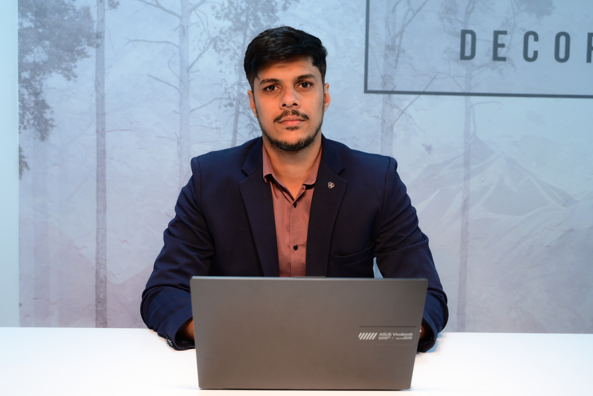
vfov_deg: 35.9
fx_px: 609
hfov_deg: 51.9
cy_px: 198
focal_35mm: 37
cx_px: 296
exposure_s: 1/100
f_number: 4.5
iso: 1250
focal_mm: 37
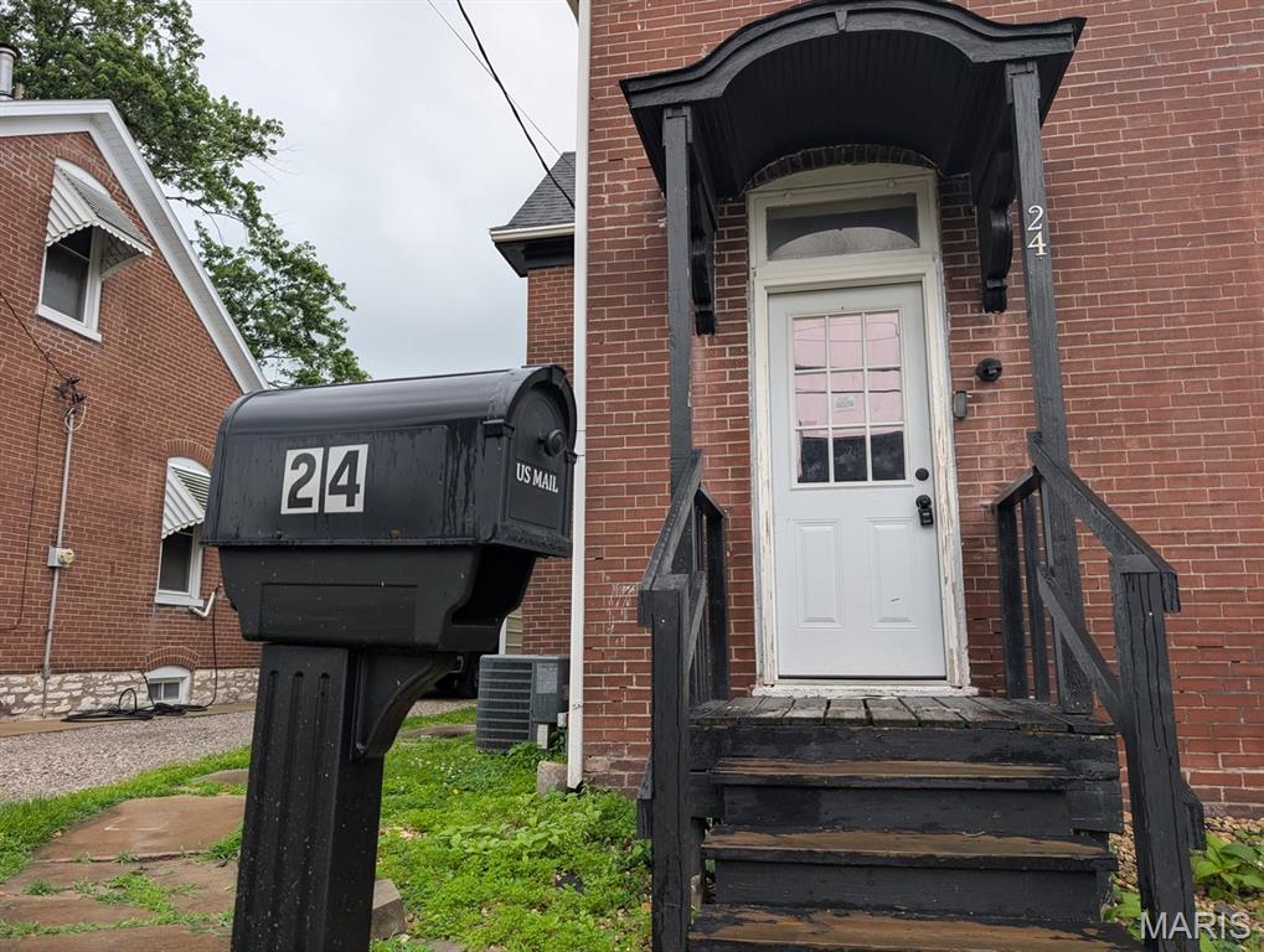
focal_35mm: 24
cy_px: 476
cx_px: 632
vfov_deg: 57.0
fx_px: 878
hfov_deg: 71.5
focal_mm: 6.9
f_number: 1.68
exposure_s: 1/231
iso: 39
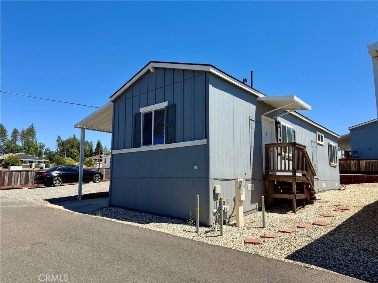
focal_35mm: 24
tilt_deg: +7.3
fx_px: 262
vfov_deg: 56.8
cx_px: 189
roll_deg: -0.3
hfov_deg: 71.6
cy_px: 142
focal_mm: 6.76
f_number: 1.78
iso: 80
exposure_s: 1/4167
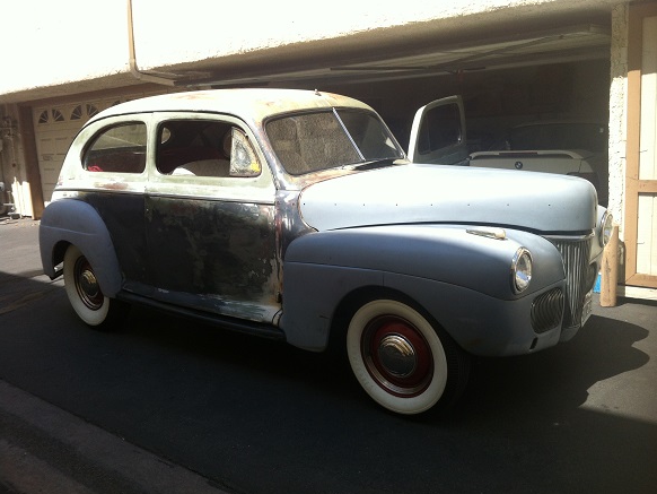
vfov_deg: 39.7
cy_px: 246
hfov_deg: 51.3
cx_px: 336
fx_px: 684
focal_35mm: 36
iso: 80
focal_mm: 3.85
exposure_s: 1/580
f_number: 2.8
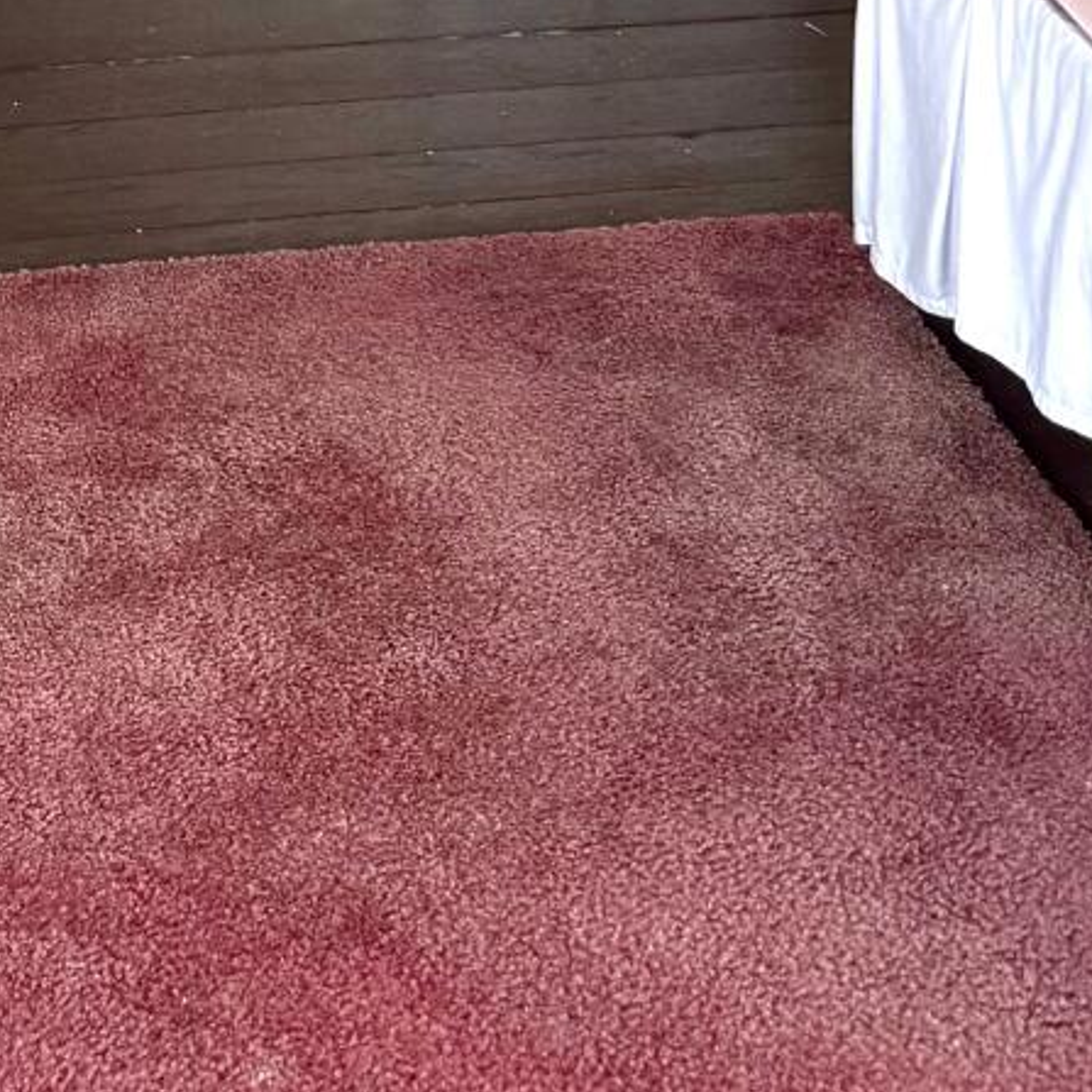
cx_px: 61
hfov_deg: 17.9
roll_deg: +0.8
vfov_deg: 14.9
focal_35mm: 95
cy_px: -1114
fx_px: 3391
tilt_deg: -3.8
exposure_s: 1/121
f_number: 1.78
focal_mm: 6.76
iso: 200
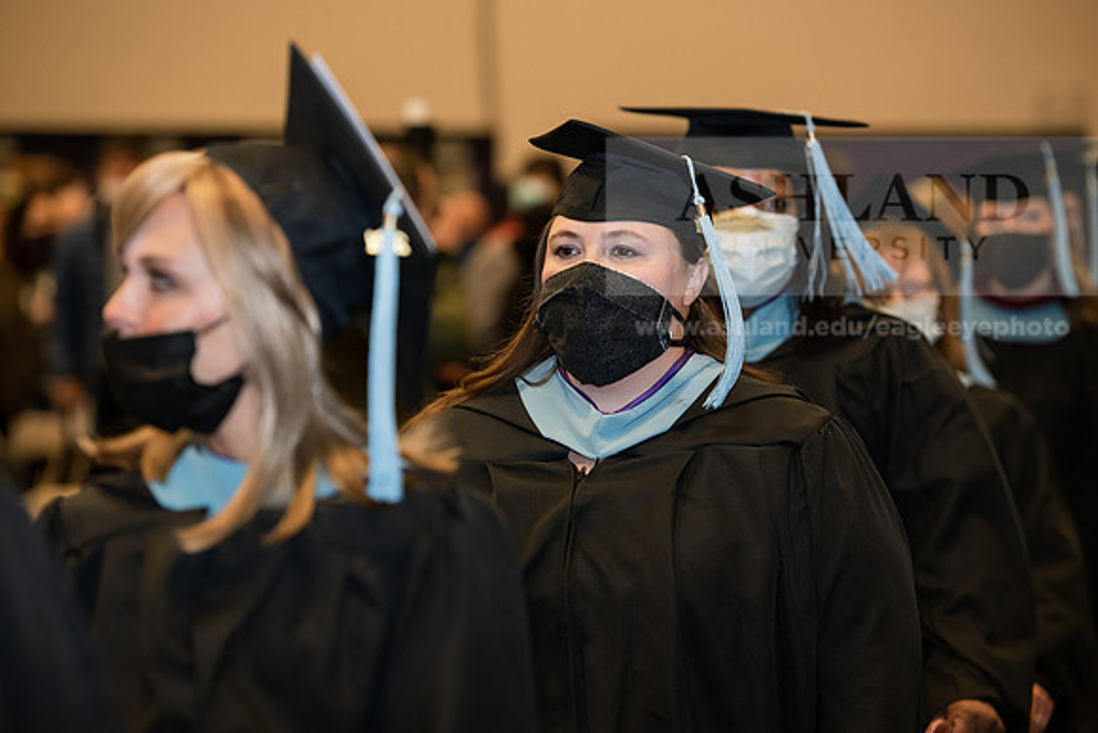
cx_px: 549
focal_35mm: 145
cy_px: 366
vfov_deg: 9.5
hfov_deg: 14.2
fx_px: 4423
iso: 1600
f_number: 4
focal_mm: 145
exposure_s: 1/200
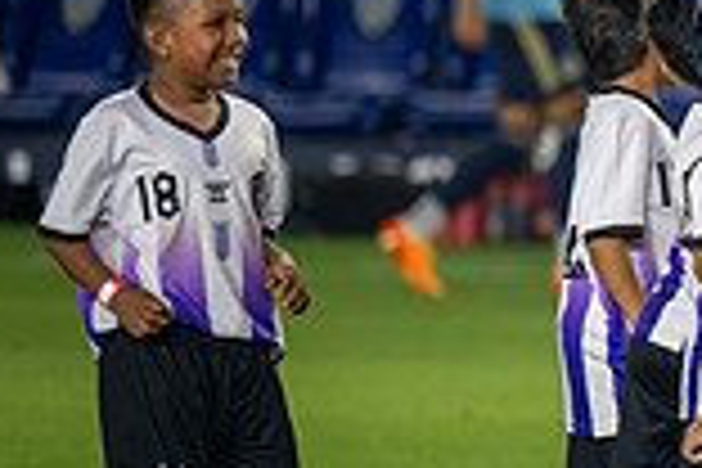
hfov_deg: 2.8
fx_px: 14487
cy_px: 83
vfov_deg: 1.9
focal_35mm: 743
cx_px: 1166
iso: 360
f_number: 2.8
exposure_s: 1/200
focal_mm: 200
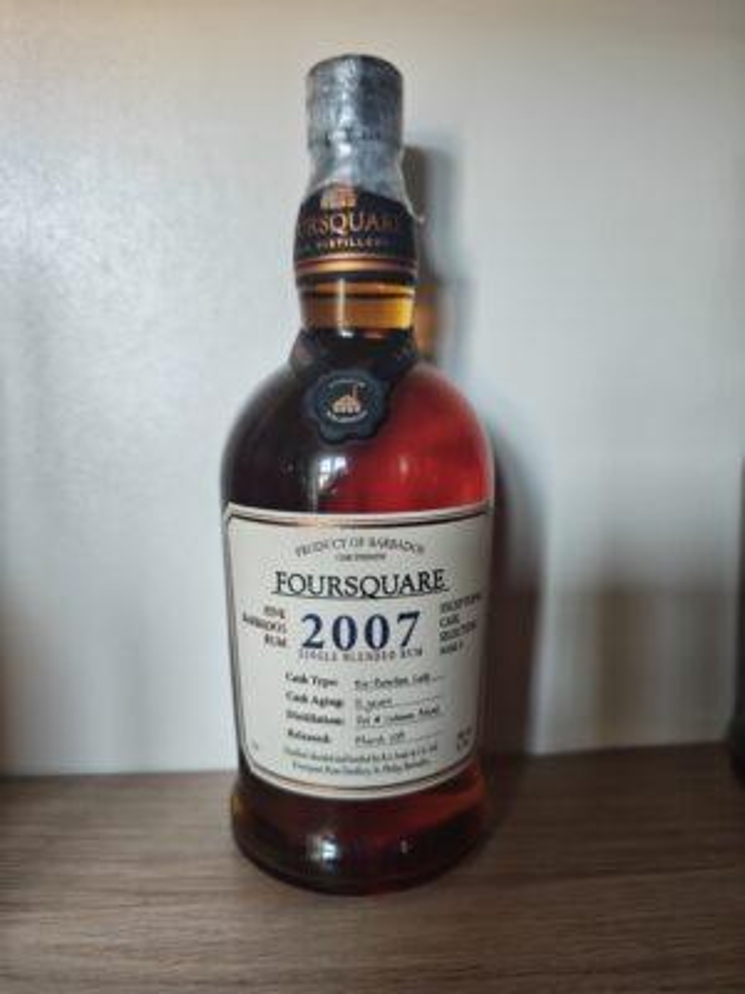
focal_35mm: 24
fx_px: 689
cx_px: 372
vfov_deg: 71.6
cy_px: 497
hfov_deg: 56.8
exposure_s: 1/100
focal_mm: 6.57
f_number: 1.68
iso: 223
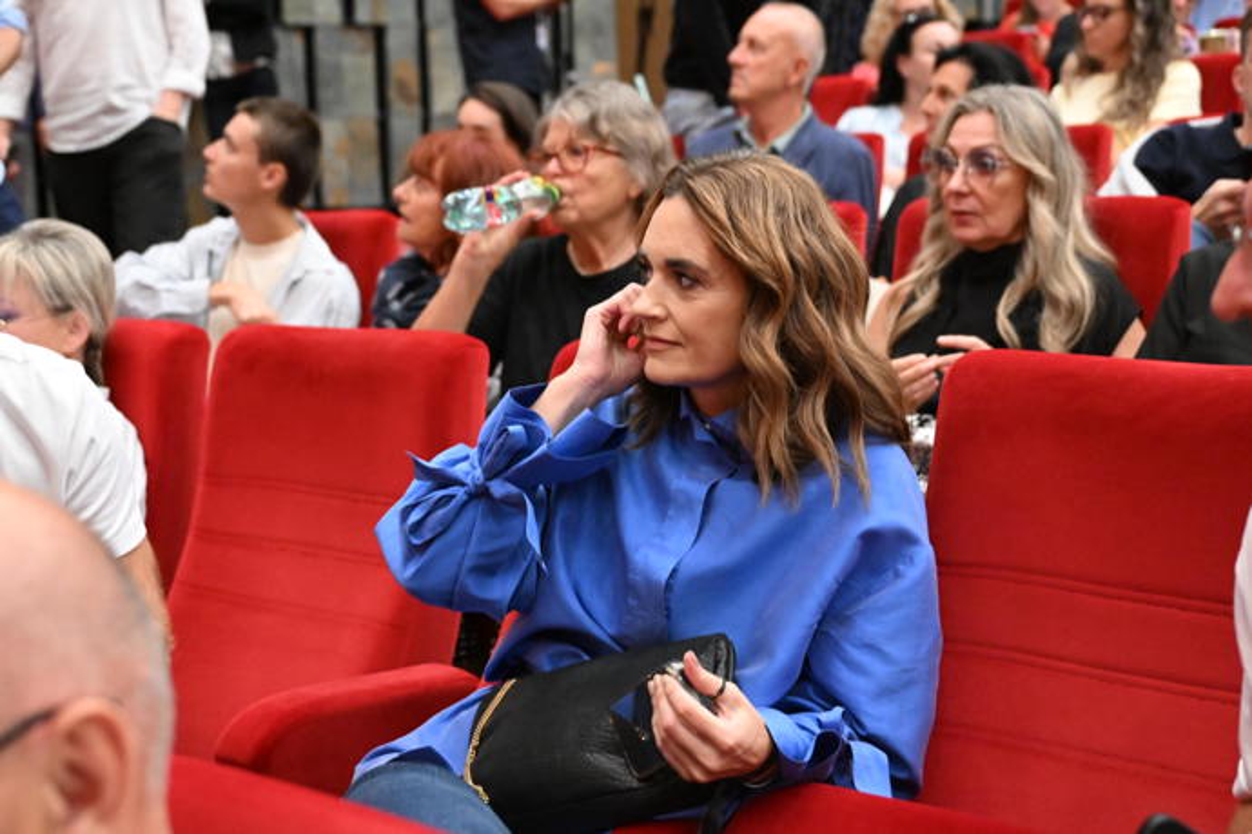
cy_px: 417
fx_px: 1739
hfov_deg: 39.6
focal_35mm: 50
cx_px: 626
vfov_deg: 27.0
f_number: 2.8
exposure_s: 1/80
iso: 5000
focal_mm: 33.5
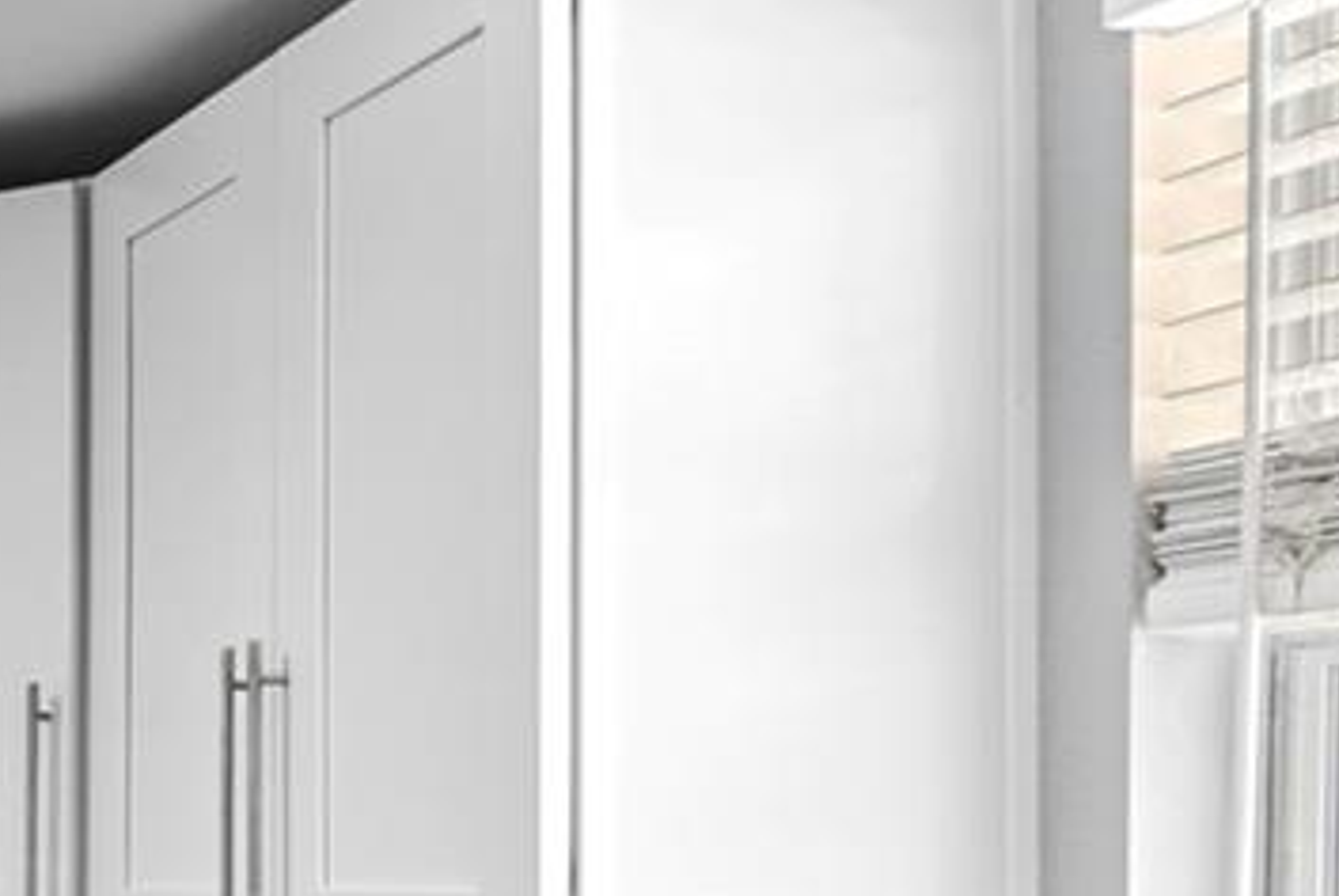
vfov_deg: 17.3
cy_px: 900
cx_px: -880
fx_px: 2866
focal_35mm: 77
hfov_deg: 20.7
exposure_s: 1/4
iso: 400
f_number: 8
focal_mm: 17
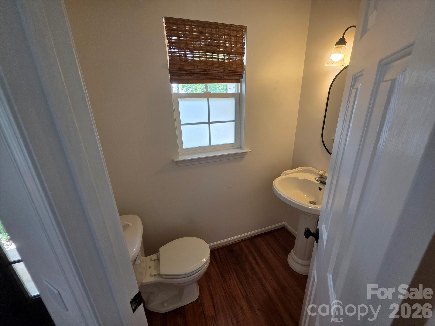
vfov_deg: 89.9
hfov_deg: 106.2
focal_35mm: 13
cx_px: 218
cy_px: 163
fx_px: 163
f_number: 1.9
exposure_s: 1/120
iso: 64
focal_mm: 2.2
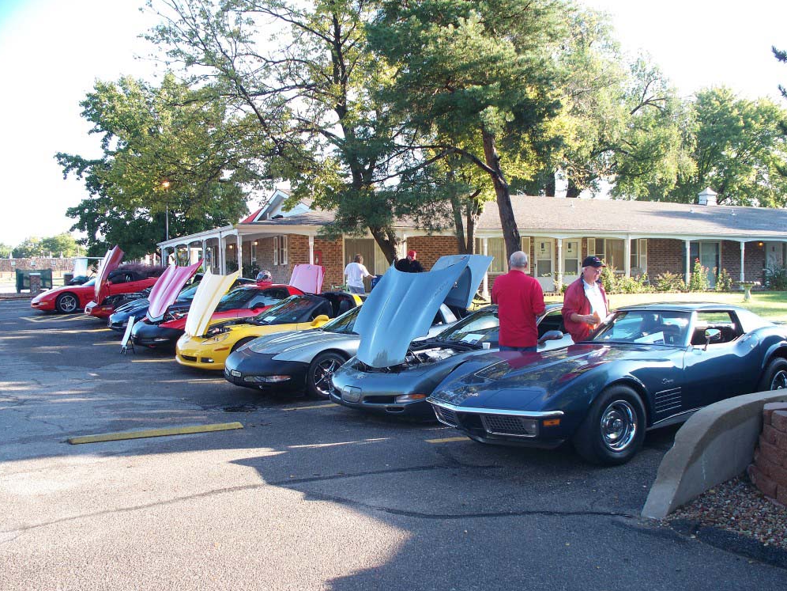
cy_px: 302
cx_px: 397
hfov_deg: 50.1
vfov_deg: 38.7
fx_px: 841
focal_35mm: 37
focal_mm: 7.54
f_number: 2.8
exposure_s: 1/100
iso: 64
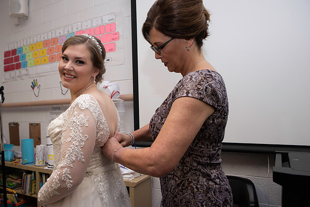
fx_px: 248
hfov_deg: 63.5
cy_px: 116
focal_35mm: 29
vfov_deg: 45.2
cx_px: 125
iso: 640
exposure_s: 1/200
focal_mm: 24
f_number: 4.5
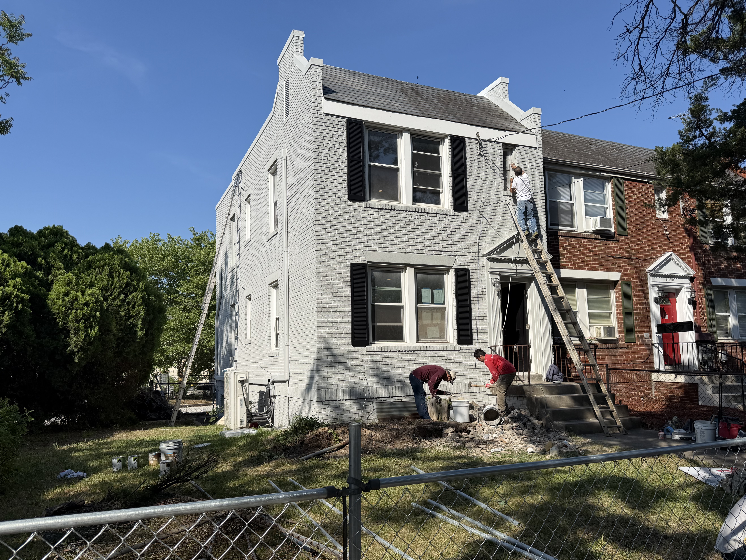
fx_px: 560
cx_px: 390
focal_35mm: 26
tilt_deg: +6.7
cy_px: 294
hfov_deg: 67.3
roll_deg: +1.5
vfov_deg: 53.0
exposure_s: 1/5714
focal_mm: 6.76
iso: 80
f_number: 1.78
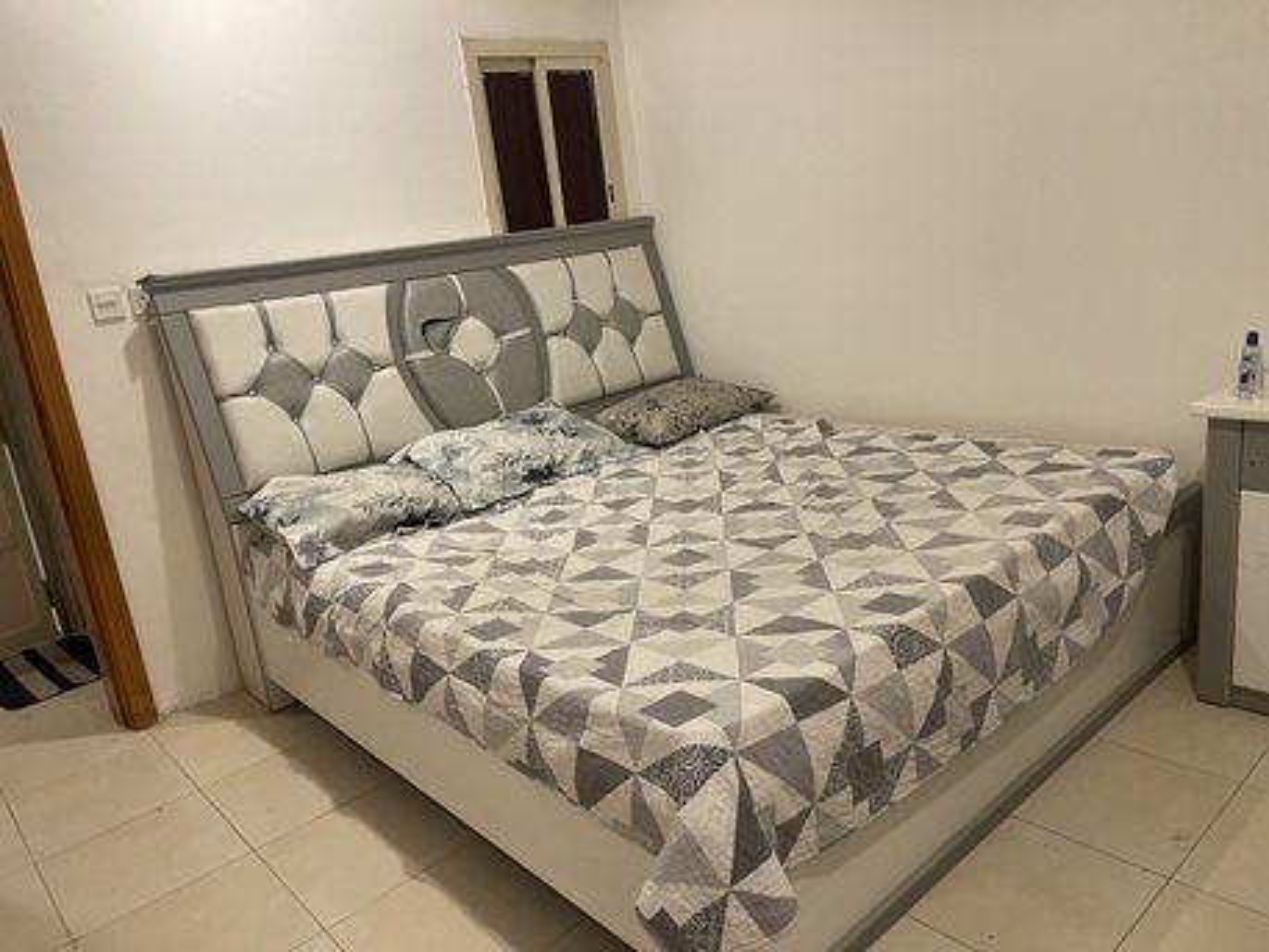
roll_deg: +6.4
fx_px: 917
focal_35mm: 25
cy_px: 476
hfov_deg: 69.4
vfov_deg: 54.9
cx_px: 634
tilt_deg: -14.2
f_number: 1.6
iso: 100
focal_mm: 5.1
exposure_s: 1/60
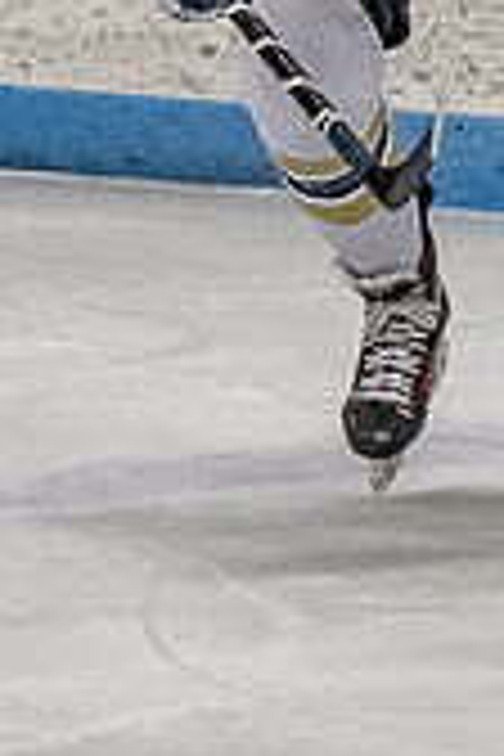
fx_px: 23245
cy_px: -236
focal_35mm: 1107
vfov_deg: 1.9
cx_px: 777
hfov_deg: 1.2
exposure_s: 1/800
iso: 1600
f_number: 3.2
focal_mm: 130
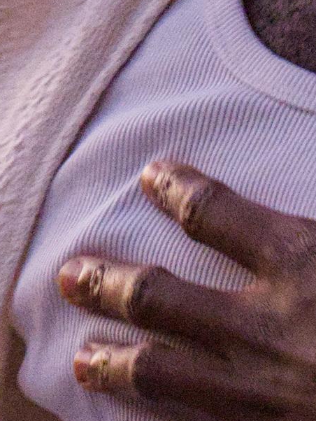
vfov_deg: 1.6
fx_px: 15155
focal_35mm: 1246
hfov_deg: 1.2
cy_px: -121
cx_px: 131
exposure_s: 1/125
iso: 4000
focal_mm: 134.5
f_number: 4.4
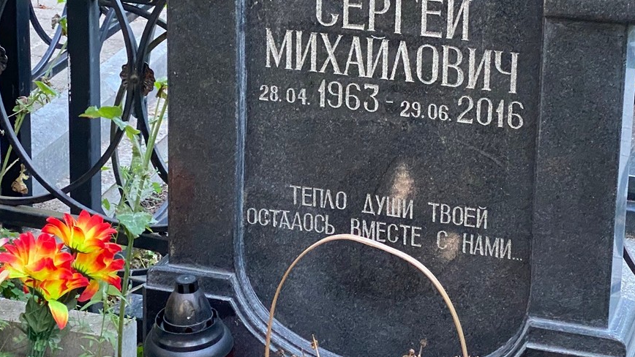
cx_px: 345
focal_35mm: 94
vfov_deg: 12.8
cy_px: 43
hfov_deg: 22.7
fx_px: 1583
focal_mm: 6
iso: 400
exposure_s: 1/60
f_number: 2
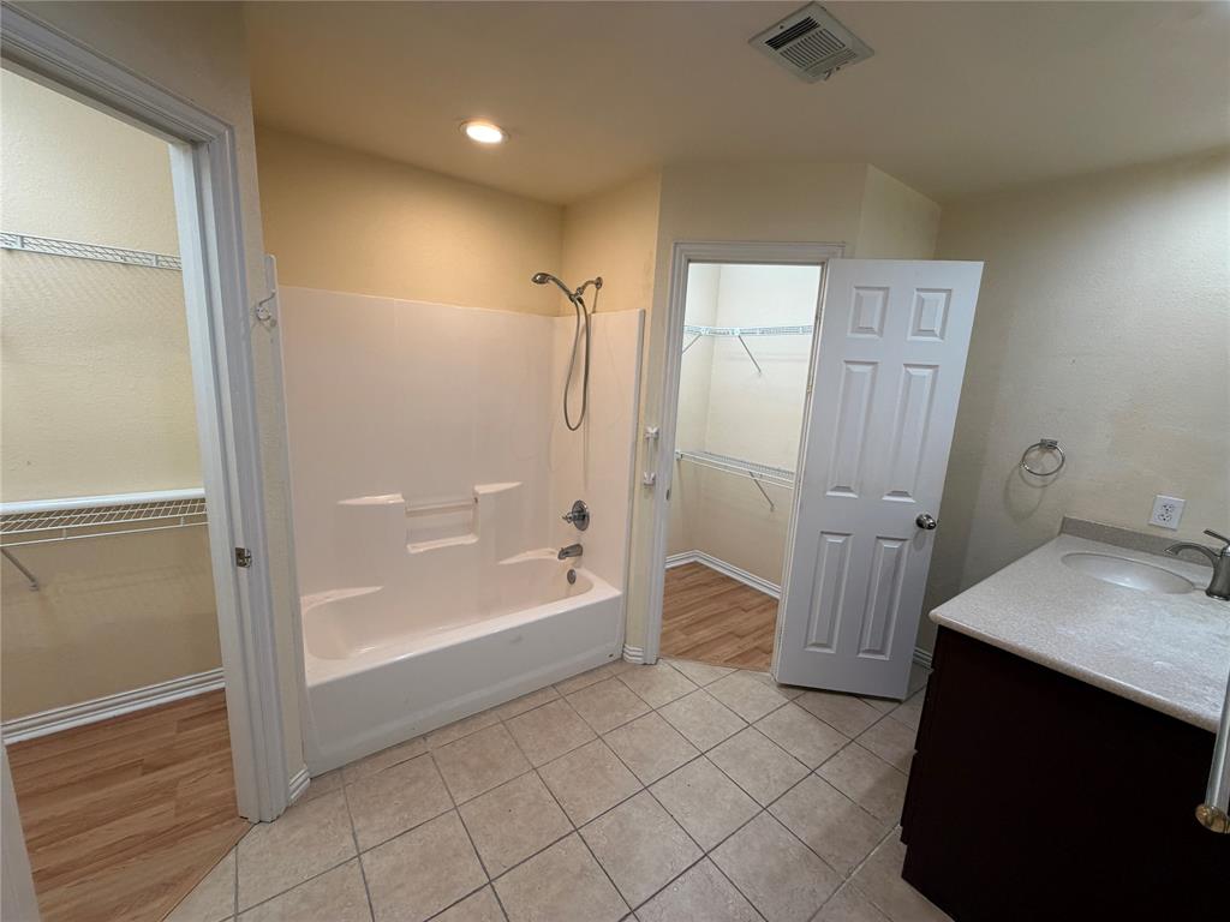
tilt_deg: -9.5
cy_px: 461
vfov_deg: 85.7
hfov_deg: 102.1
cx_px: 615
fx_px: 497
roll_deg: -3.1
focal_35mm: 14
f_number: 2.2
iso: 160
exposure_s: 1/120
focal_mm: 2.22
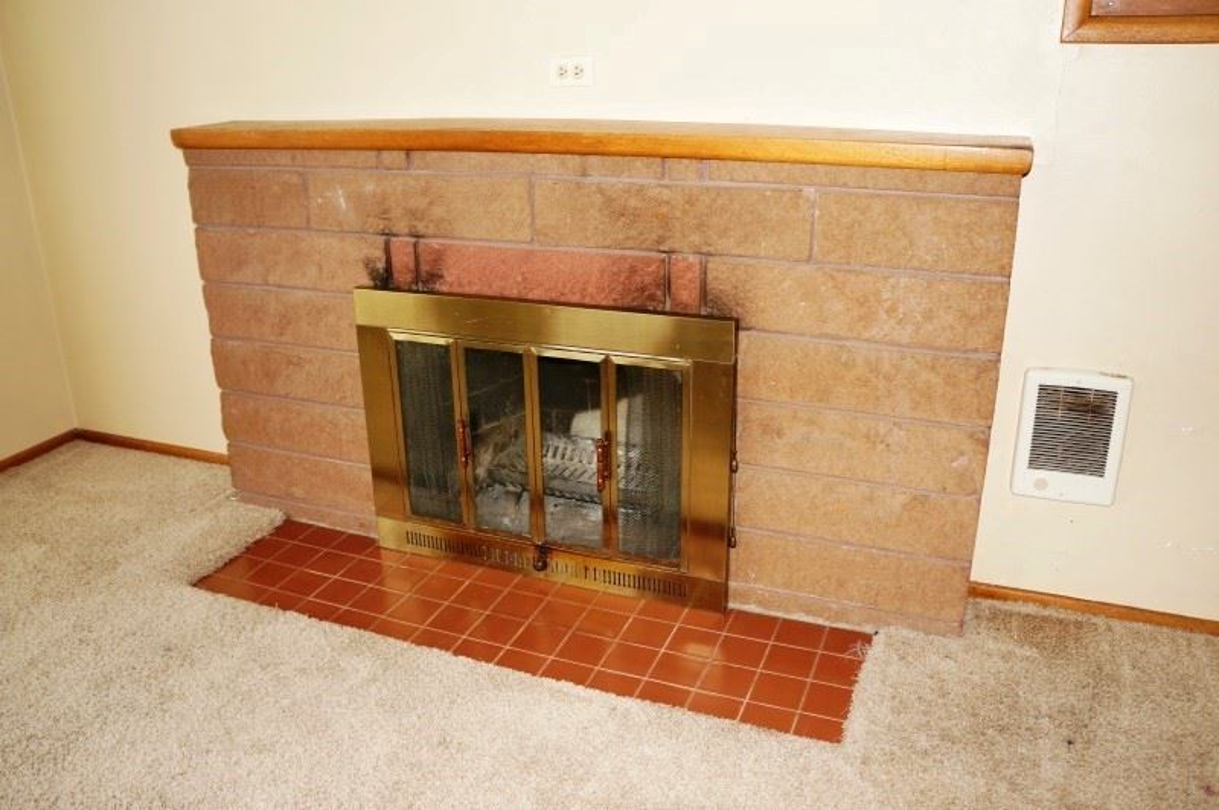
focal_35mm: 28
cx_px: 610
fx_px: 964
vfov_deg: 45.6
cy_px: 405
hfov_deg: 64.6
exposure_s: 1/160
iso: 400
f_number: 4
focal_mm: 19
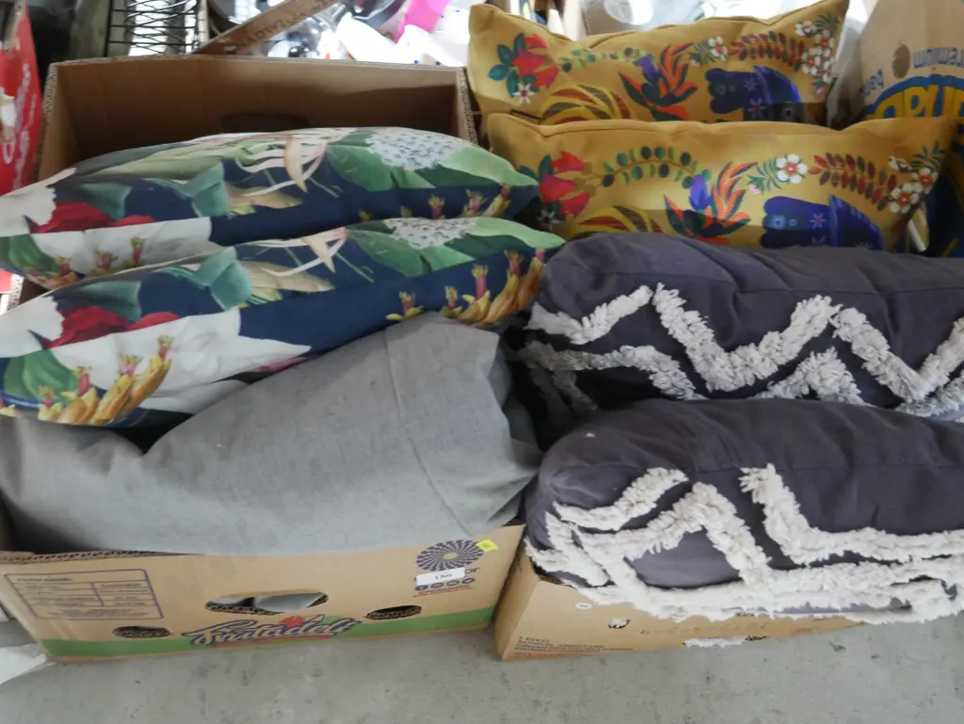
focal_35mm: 36
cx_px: 482
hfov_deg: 51.3
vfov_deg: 39.7
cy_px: 362
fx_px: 1003
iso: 3200
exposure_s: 1/25
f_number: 4
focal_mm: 18
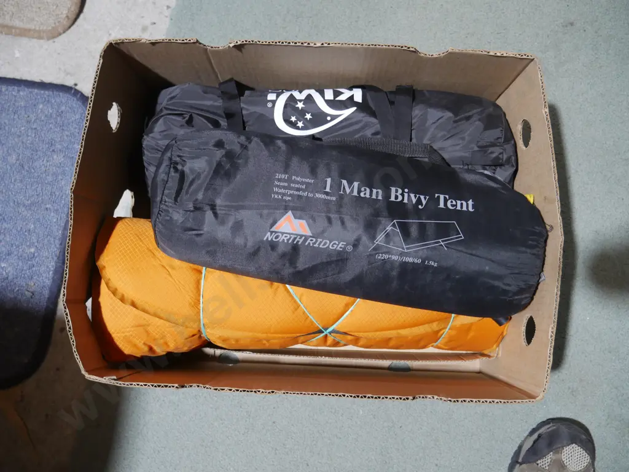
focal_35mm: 30
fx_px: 545
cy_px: 236
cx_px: 314
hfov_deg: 60.0
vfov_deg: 46.8
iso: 640
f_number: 3.6
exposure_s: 1/60
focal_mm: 15
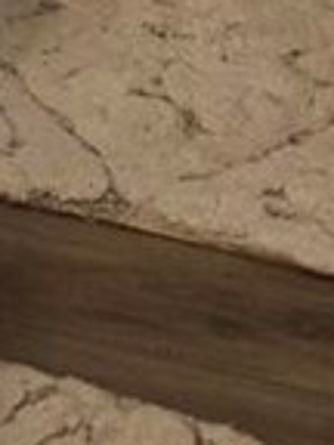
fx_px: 2110
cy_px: -1119
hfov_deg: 8.8
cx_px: -204
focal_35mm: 164
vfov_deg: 8.6
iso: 160
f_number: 1.8
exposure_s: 1/120
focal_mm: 5.4
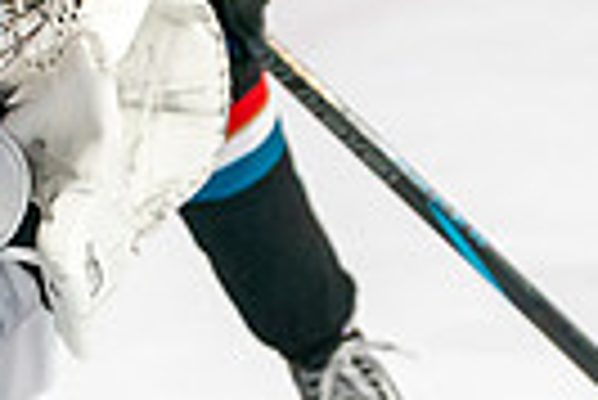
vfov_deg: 1.5
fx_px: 15548
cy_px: 141
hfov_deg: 2.2
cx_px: 259
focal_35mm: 935
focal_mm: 150
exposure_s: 1/800
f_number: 3.2
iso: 3200
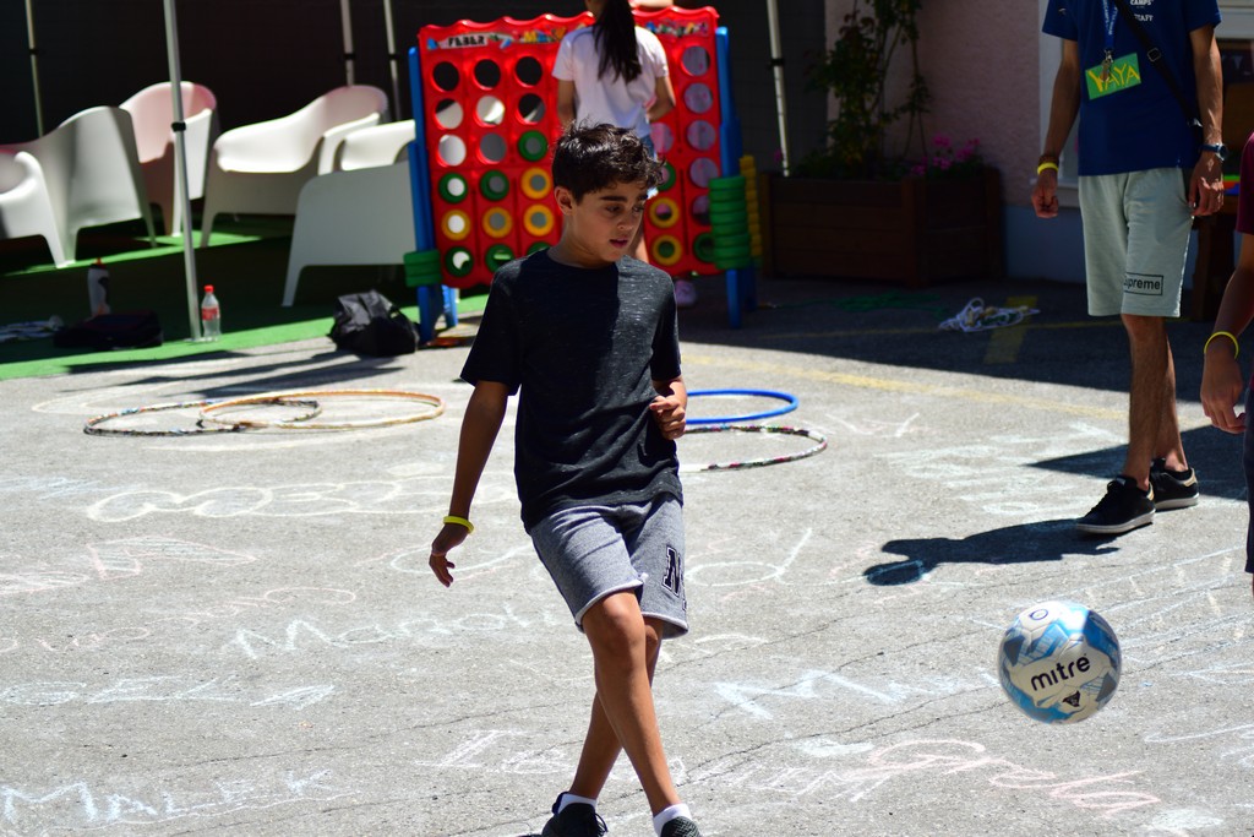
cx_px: 627
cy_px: 418
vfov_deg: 13.0
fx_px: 3658
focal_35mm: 105
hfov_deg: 19.5
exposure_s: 1/1250
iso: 180
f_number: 4
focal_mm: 70
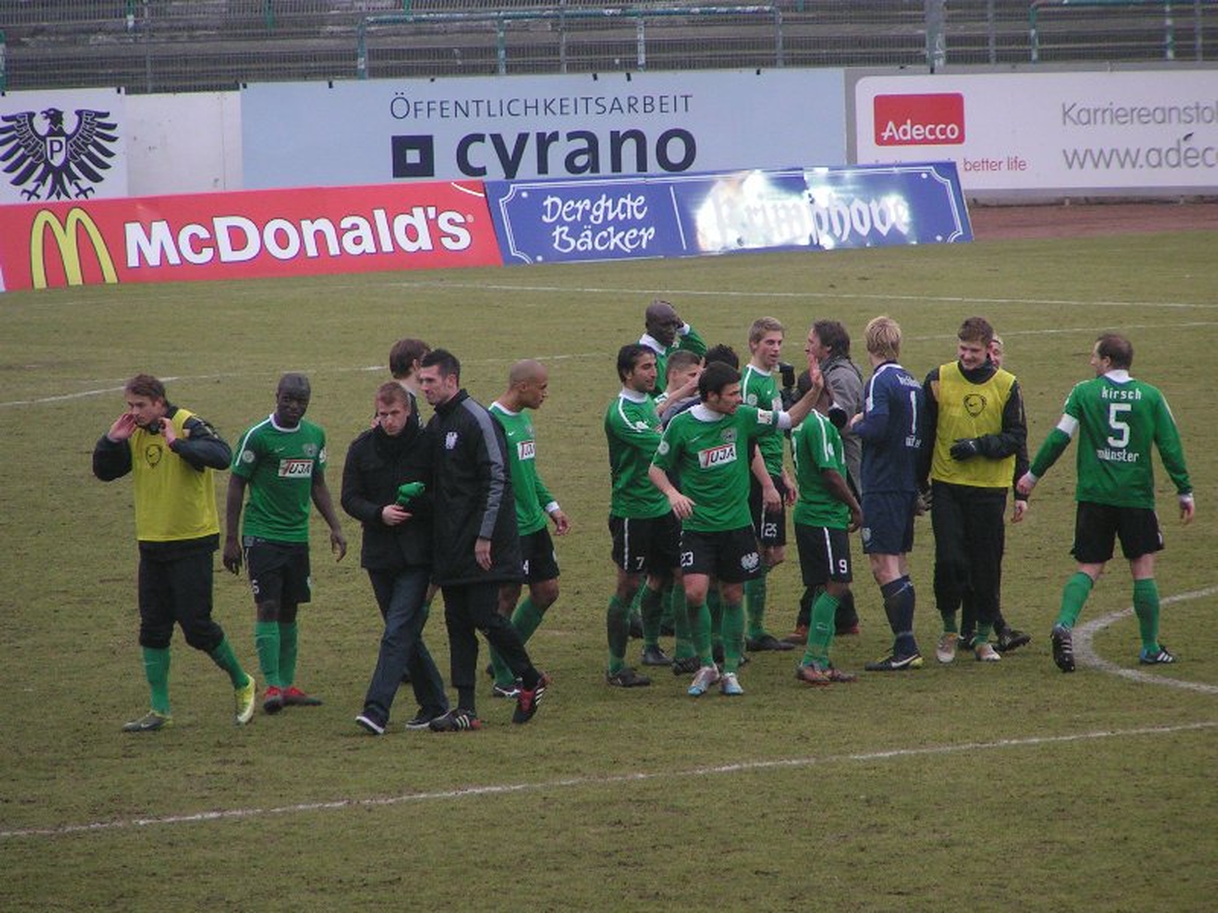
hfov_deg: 5.2
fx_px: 13371
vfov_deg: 3.9
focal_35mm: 380
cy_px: 456
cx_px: 609
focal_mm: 58
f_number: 3.5
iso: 160
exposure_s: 1/400
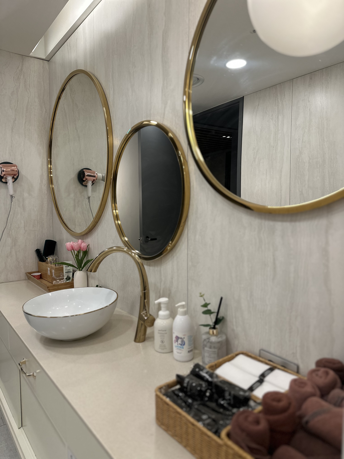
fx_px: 318
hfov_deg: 56.8
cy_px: 230
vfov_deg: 71.6
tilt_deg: -3.3
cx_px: 172
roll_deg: -0.7
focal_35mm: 24
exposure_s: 1/120
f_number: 1.78
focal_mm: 6.86
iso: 200
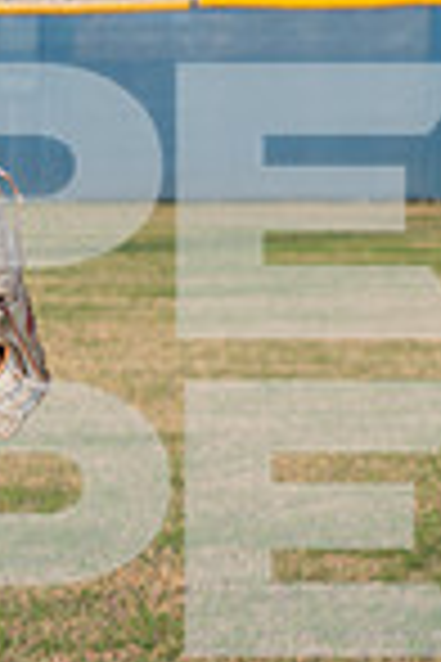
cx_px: -180
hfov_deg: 8.0
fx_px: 3087
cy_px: 522
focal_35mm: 168
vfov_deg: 12.2
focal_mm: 55
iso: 200
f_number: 6.3
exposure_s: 1/320
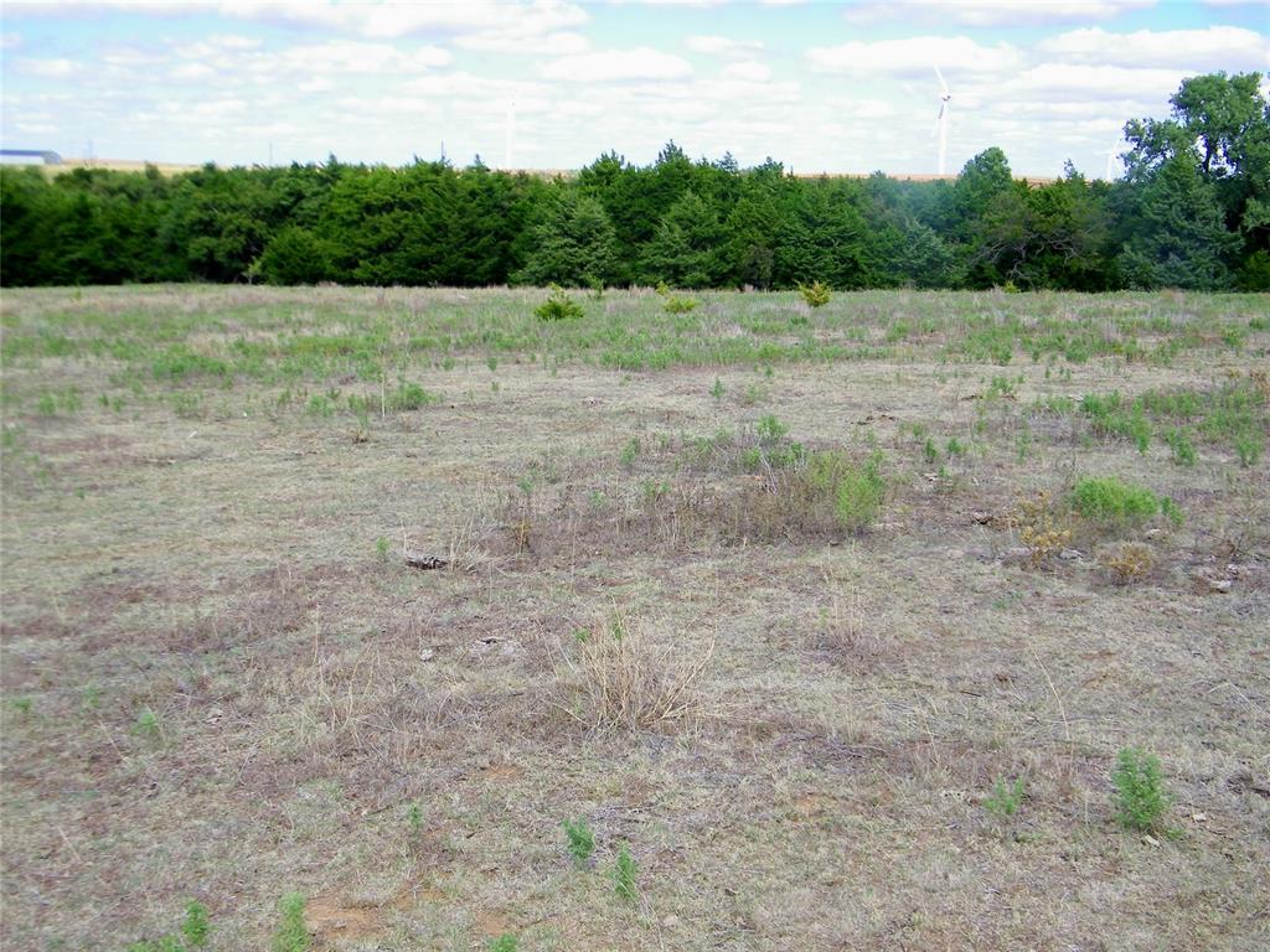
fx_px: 1504
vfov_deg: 35.1
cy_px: 476
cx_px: 635
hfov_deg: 45.8
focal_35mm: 41
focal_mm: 7.2
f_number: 3.8
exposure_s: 1/500
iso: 80
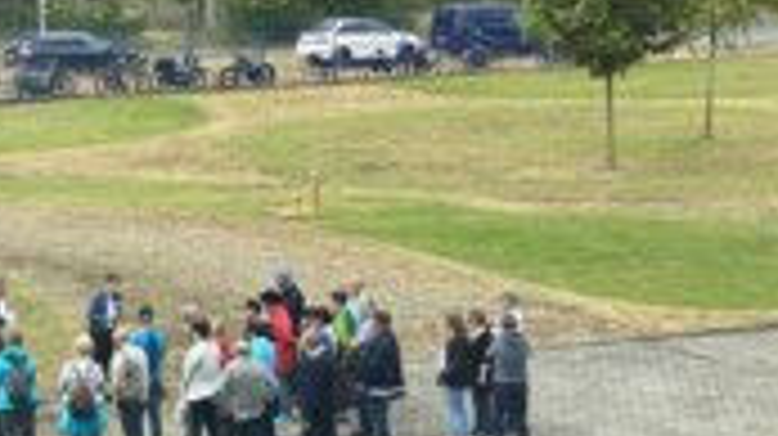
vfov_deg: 9.2
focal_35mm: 131
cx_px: 0
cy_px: 234
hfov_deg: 16.1
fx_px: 2700
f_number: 2
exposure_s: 1/1199
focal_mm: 6
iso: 20
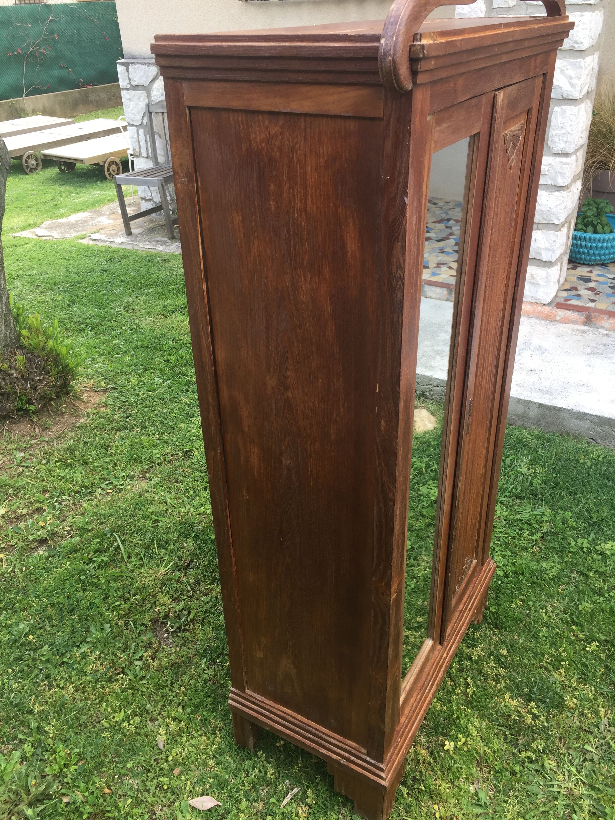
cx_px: 308
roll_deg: +2.4
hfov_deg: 48.2
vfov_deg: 61.7
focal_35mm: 29
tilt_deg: -30.7
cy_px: 410
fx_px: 687
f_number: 2.2
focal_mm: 4.15
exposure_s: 1/100
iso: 32
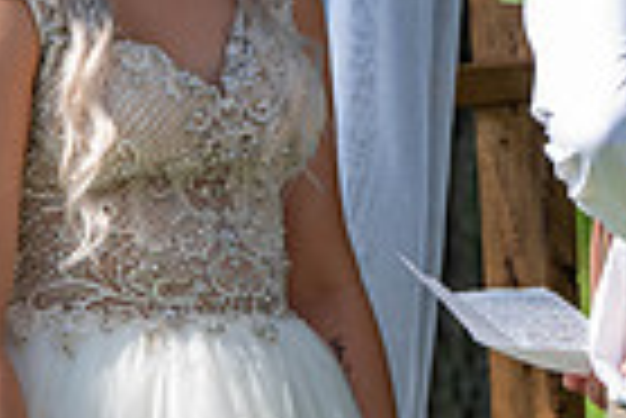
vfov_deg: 2.1
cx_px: 290
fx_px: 11262
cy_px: 63
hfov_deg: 3.2
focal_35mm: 647
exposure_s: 1/500
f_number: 5.6
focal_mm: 200
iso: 200
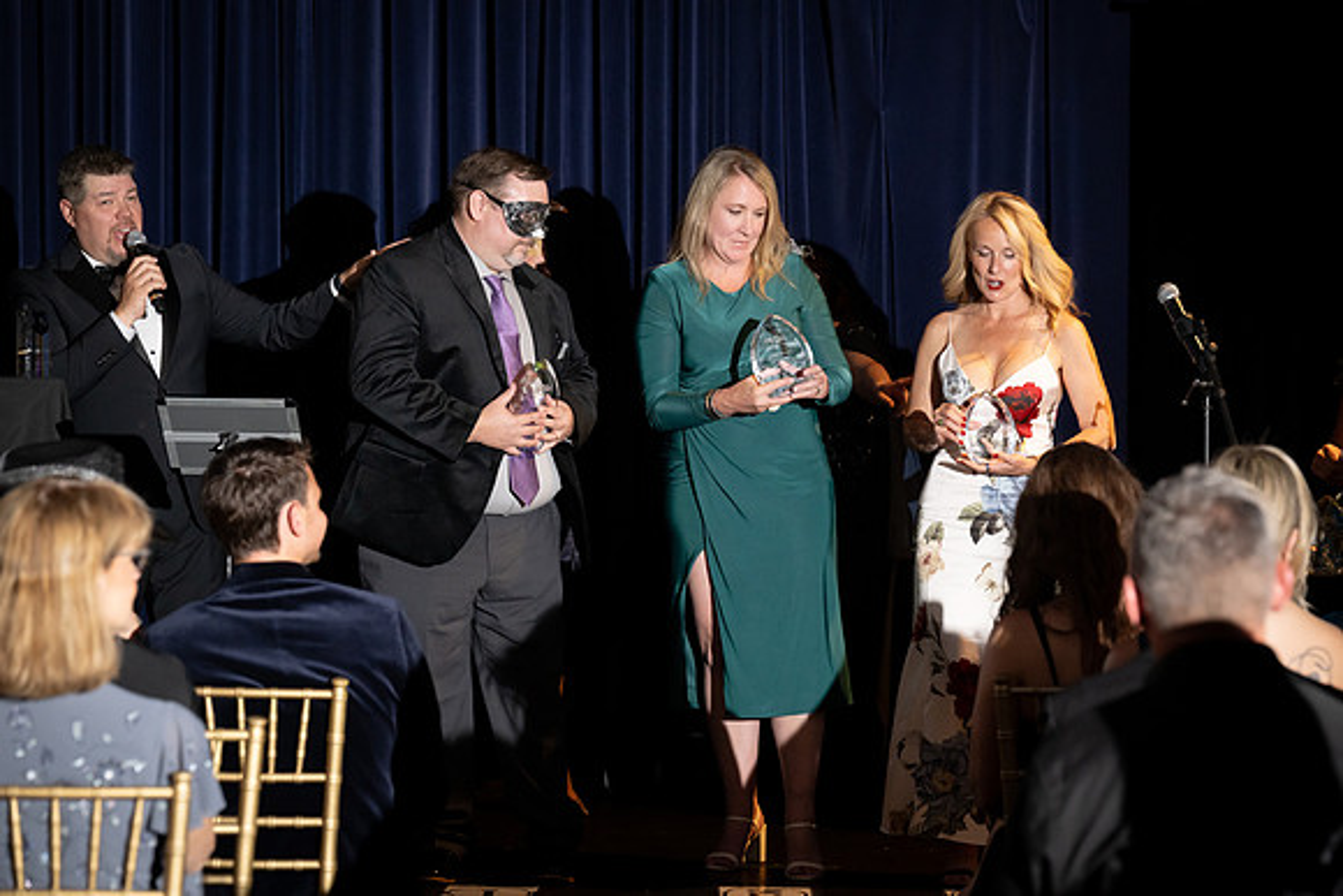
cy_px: 448
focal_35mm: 116
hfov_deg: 17.6
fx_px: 4328
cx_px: 672
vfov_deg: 11.8
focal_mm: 116
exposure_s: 1/200
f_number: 5
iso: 2500
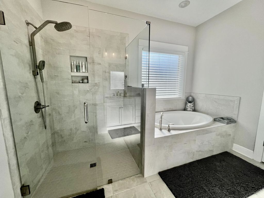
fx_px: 99
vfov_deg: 89.9
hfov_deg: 106.2
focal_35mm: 13
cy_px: 99
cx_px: 132
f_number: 1.8
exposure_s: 1/326
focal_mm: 1.57
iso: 32
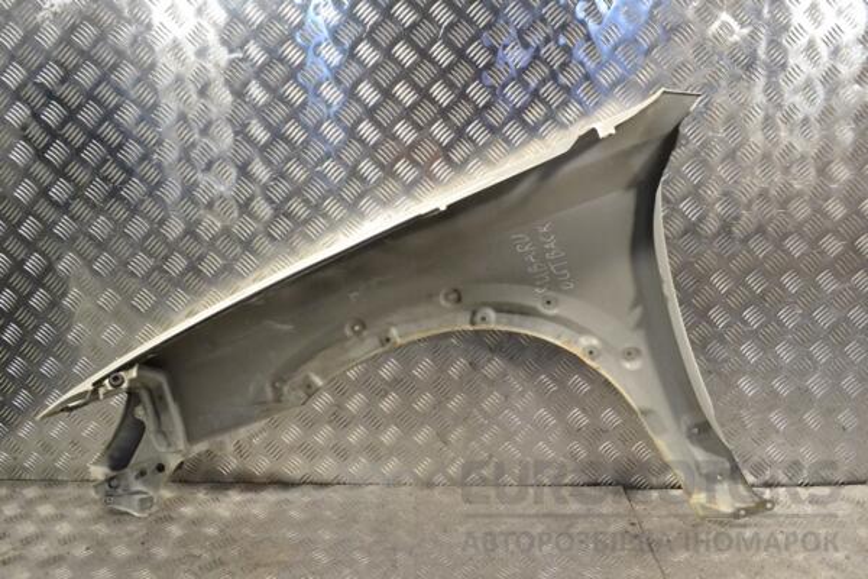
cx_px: 434
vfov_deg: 43.6
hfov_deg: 61.9
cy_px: 290
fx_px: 723
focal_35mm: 30
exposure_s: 1/320
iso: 3200
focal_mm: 20
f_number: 9
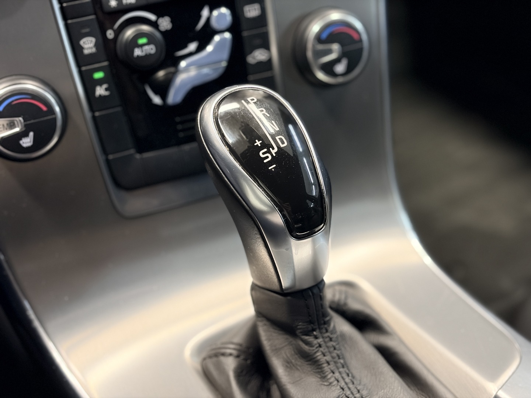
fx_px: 798
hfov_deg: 36.8
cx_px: 266
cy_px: 199
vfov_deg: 28.0
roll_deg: -2.8
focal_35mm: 52
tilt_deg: -44.8
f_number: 1.6
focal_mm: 5.96
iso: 200
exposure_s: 1/33
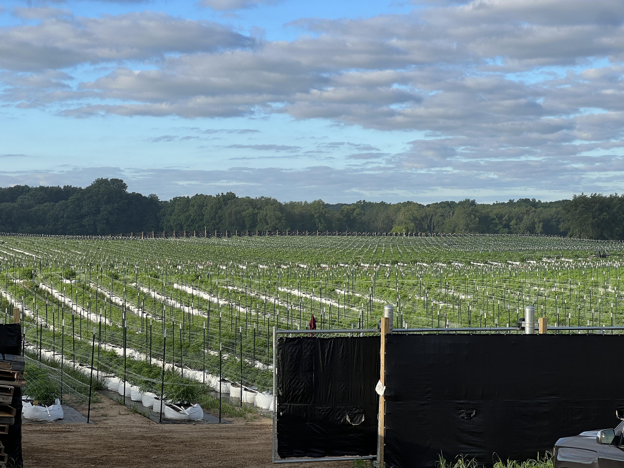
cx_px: 312
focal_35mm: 77
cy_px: 234
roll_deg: -0.4
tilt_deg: -0.3
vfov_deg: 19.1
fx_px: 1388
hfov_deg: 25.3
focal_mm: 9
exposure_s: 1/504
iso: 32
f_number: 2.8
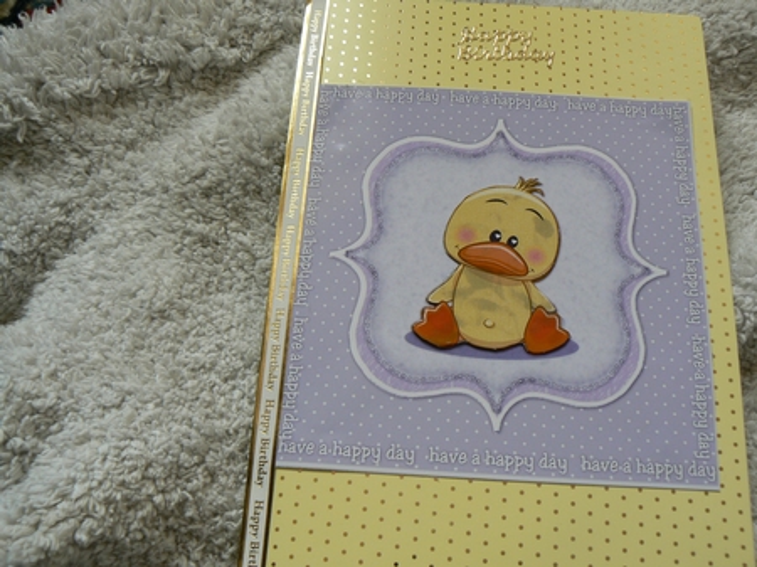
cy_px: 284
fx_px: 787
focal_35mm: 36
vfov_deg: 39.6
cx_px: 378
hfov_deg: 51.4
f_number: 4
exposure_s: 1/100
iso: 80
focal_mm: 6
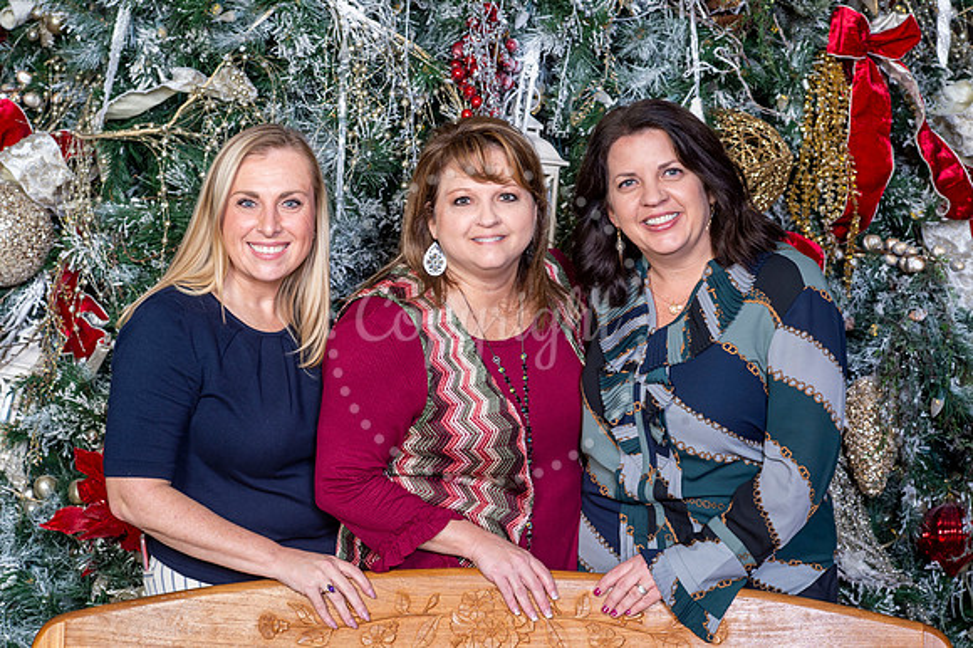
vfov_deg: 16.1
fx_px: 2296
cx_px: 486
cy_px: 324
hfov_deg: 23.9
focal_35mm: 85
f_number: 8
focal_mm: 85
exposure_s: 1/125
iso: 400
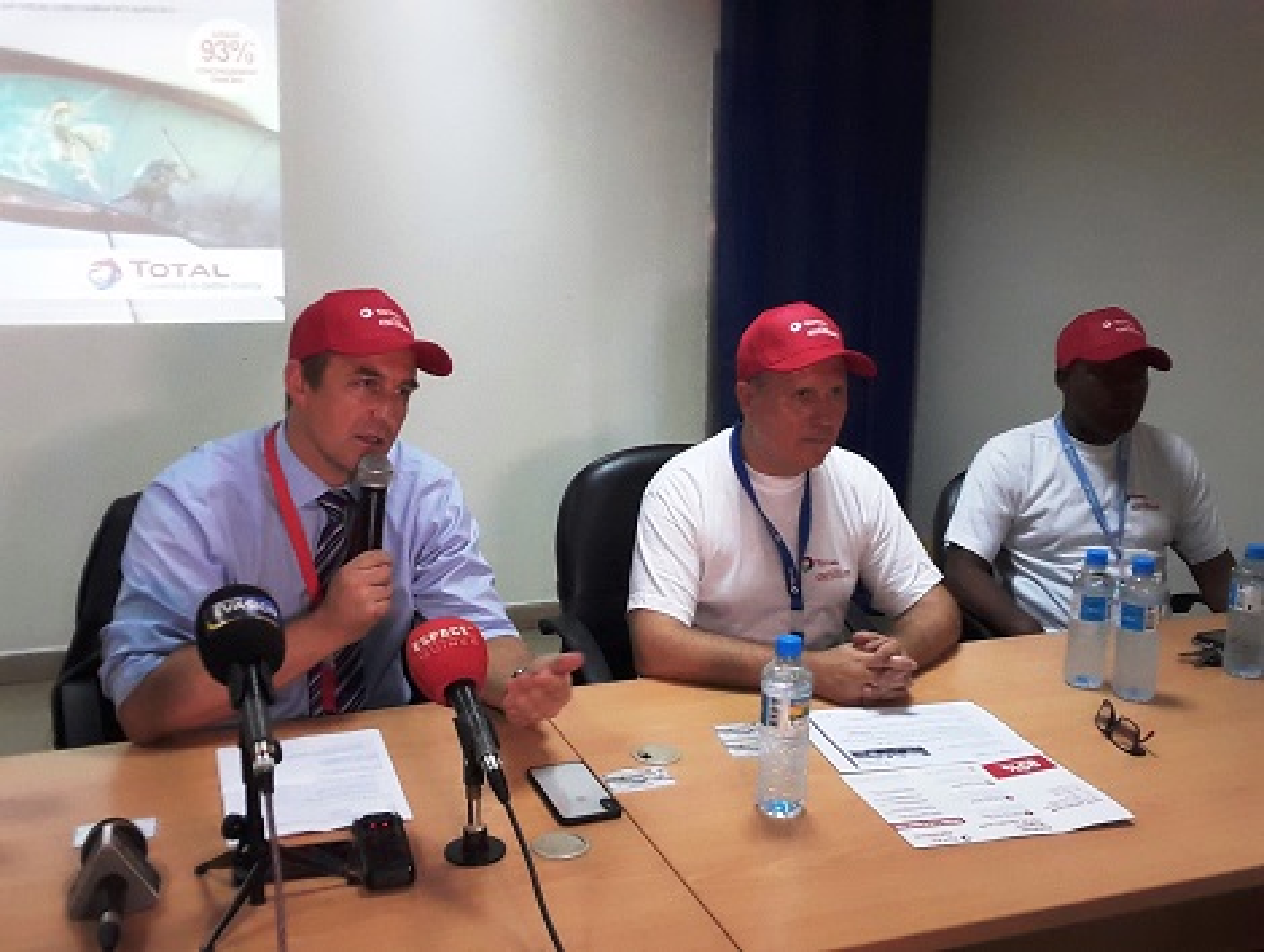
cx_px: 632
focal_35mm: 30
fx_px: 1097
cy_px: 476
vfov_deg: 46.9
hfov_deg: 59.9
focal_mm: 2.2
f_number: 1.9
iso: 200
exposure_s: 1/50
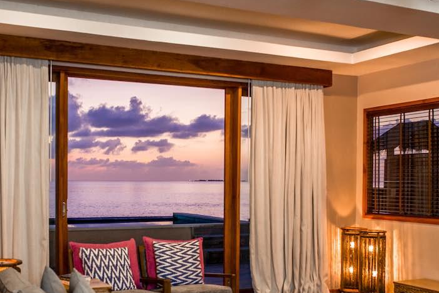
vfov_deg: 26.9
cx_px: 203
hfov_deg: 39.6
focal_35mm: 50
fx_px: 610
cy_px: 187
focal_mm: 35
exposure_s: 1/50
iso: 640
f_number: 6.3
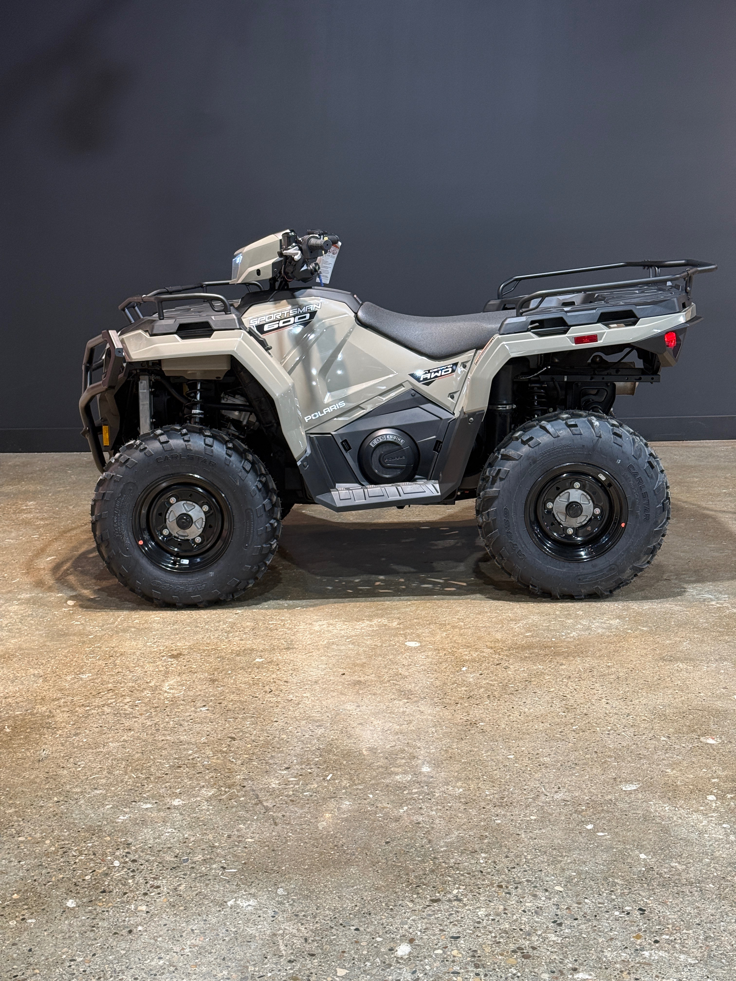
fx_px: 1361
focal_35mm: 48
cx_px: 368
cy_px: 490
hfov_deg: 30.3
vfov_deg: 39.7
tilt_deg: -10.4
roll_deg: +0.7
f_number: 1.78
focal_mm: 6.76
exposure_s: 1/60
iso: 125
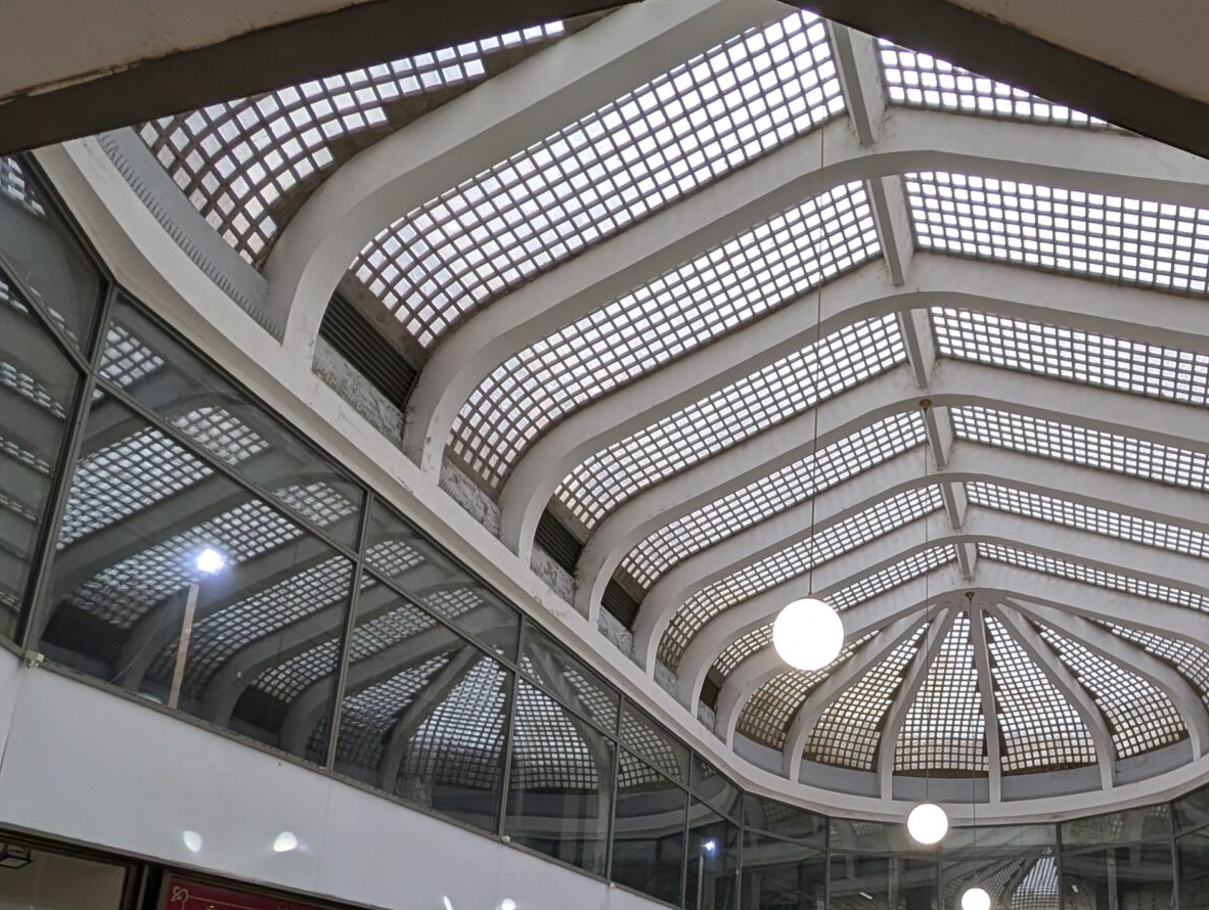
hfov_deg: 64.3
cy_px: 805
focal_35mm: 26
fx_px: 909
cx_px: 865
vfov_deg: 48.1
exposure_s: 1/100
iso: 91
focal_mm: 2.02
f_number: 1.7
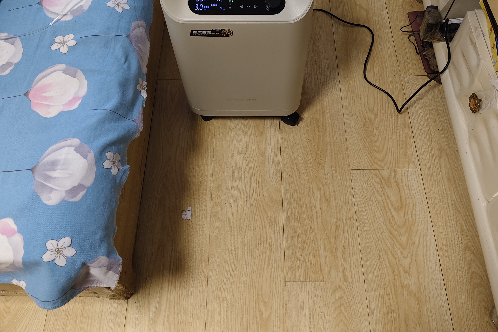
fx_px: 443
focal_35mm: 32
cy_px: 82
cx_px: 250
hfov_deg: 58.7
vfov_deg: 40.0
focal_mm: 5.56
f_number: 1.88
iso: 956
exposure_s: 1/50
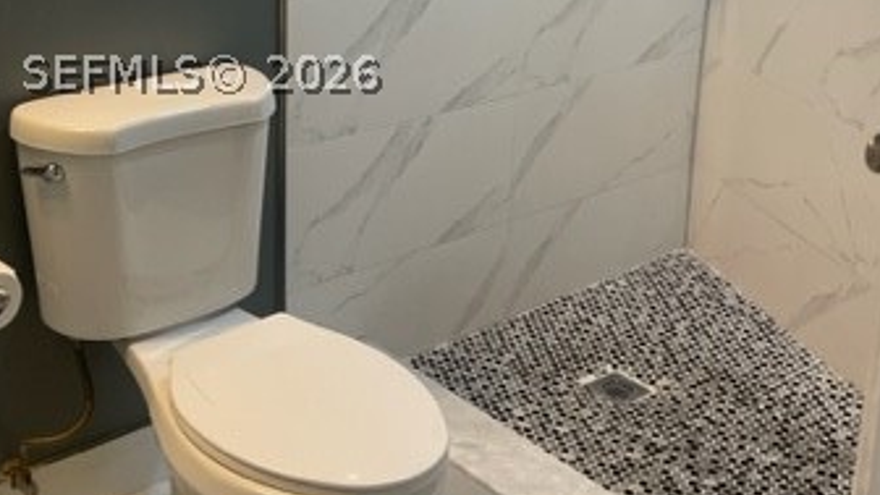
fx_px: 1260
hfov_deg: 38.3
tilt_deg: -16.8
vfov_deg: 21.8
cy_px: 73
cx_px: 346
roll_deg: -0.8
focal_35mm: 54
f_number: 1.6
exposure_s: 1/120
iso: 125
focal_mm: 5.1
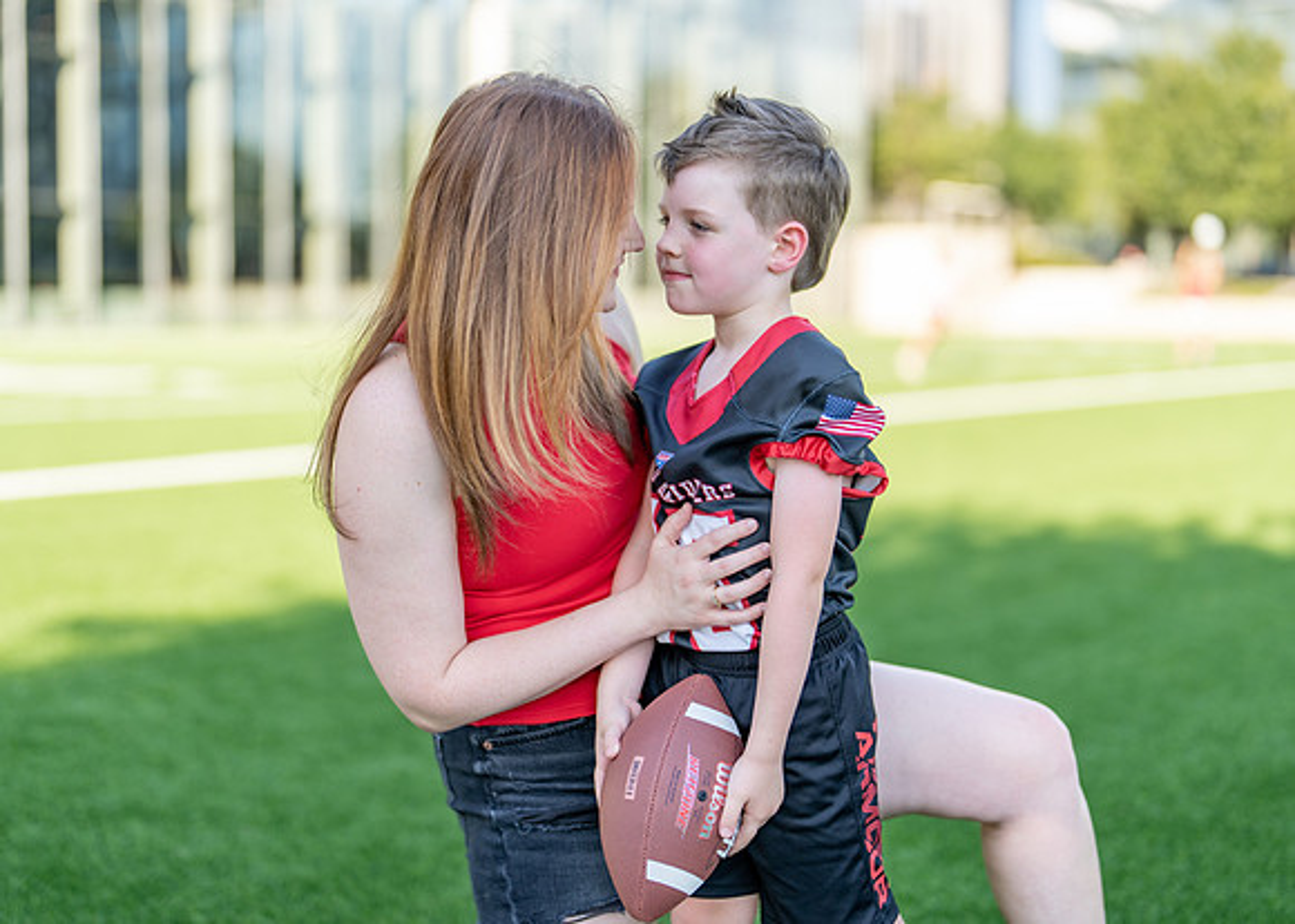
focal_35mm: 56
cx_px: 633
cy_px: 431
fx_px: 2057
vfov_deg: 25.3
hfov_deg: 34.9
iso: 100
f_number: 1.2
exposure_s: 1/2000
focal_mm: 50
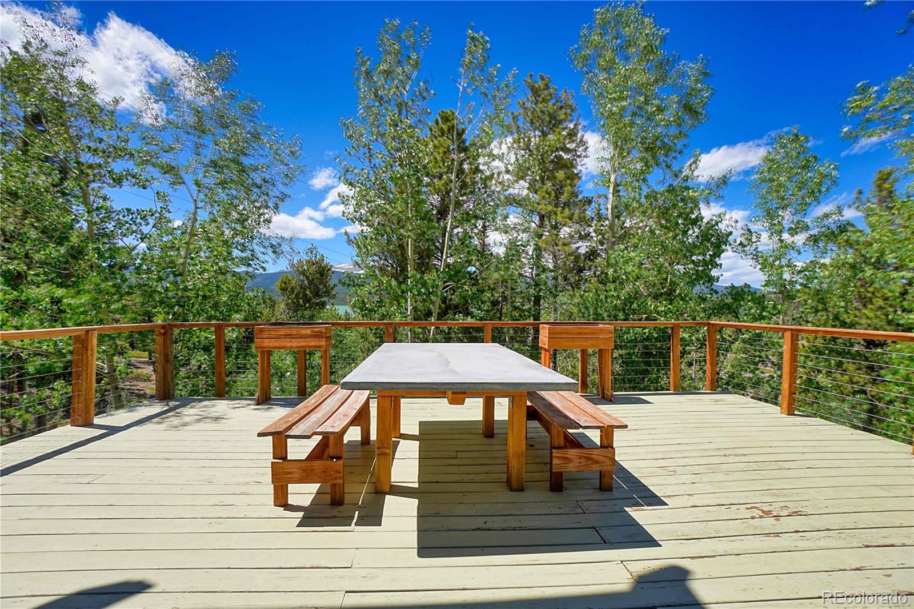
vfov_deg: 77.3
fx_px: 381
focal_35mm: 15
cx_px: 457
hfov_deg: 100.4
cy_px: 304
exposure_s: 1/160
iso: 320
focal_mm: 10
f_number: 6.3
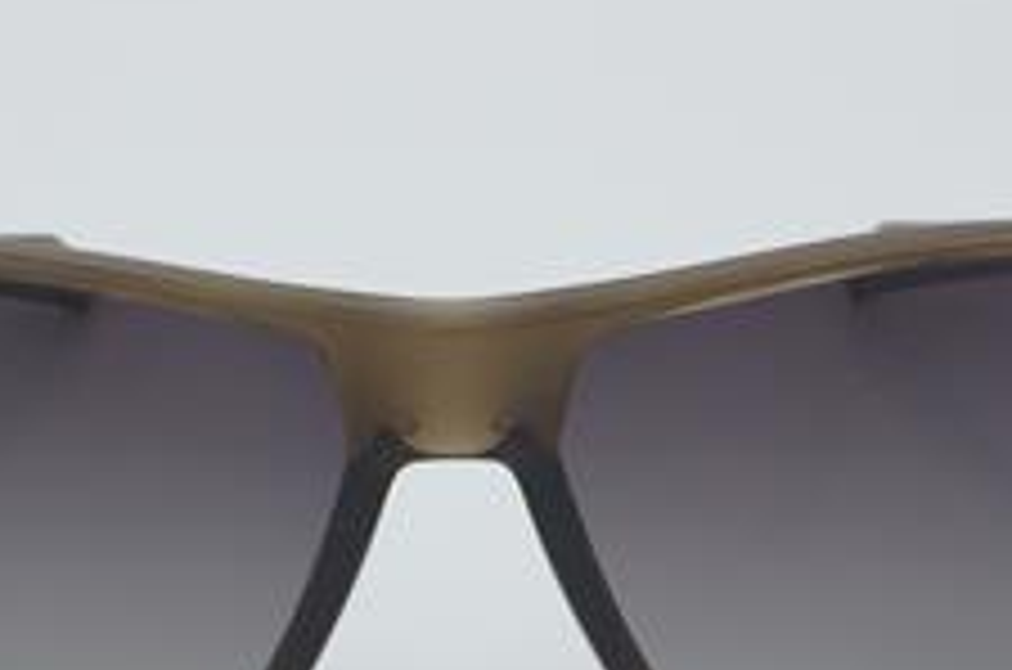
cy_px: 531
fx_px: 4120
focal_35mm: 147
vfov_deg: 9.3
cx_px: 450
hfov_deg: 14.0
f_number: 32
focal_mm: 55
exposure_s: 1/4
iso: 100
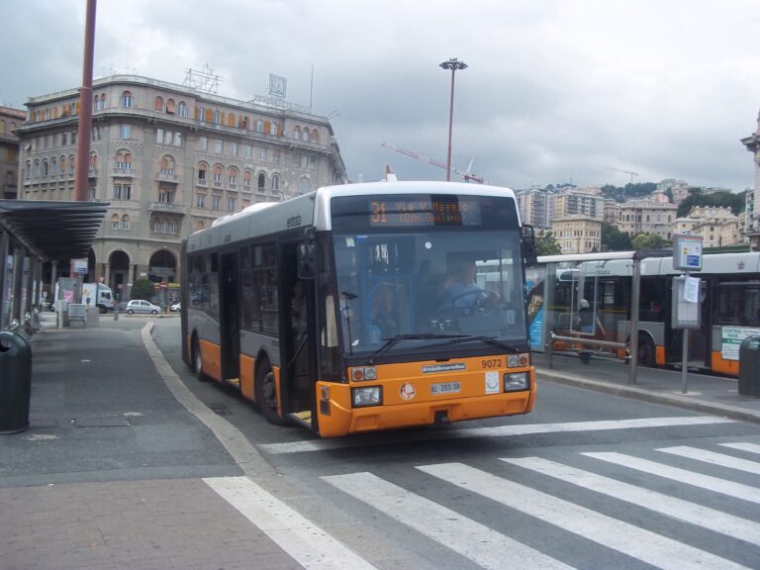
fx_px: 790
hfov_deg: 51.4
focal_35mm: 36
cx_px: 380
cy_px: 285
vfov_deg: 39.7
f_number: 8
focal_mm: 6.5
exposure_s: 1/100
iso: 80
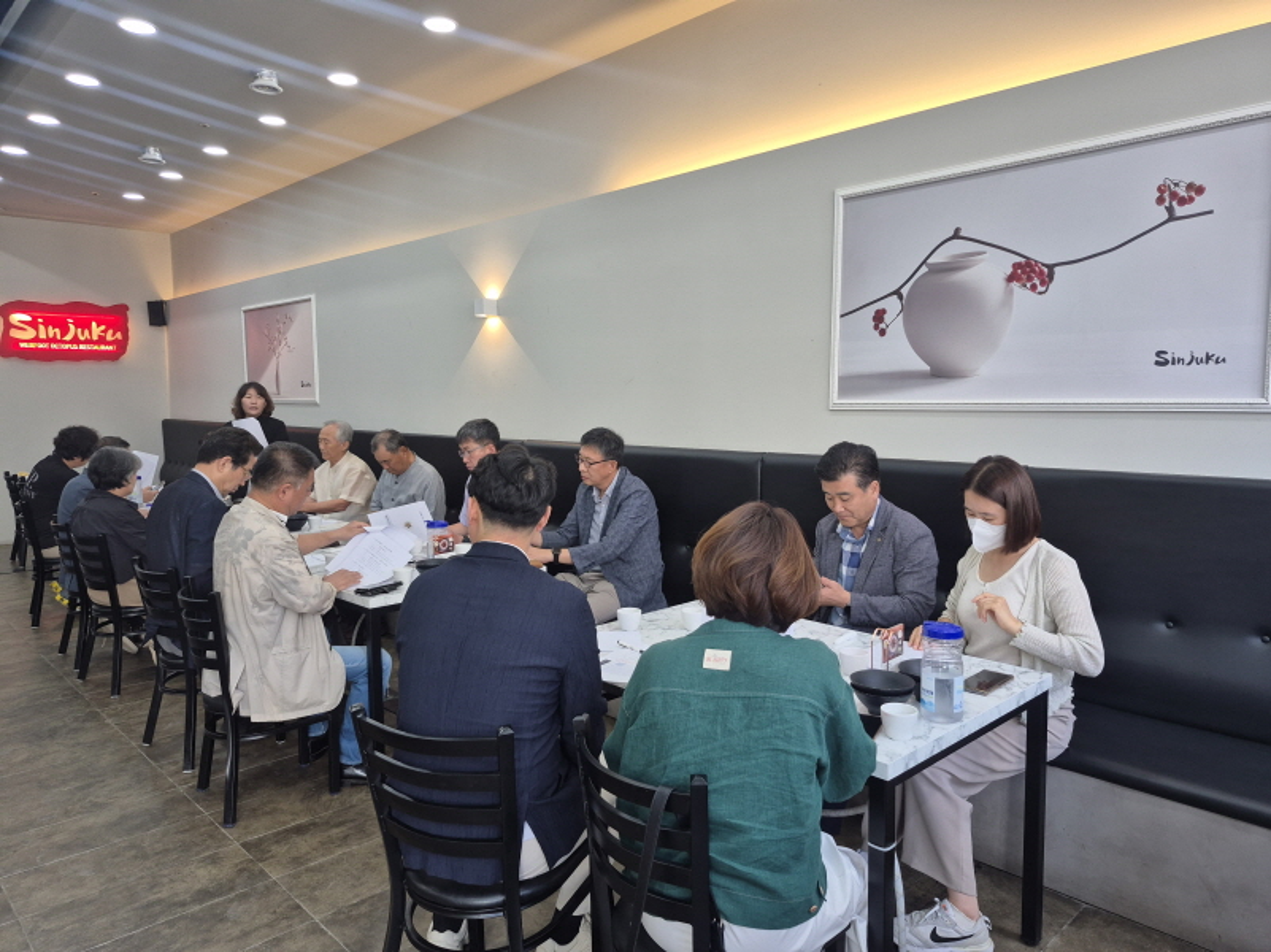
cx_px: 636
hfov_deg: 73.9
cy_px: 476
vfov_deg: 58.8
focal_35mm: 23
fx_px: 844
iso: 80
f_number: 1.8
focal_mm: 5.4
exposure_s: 1/120
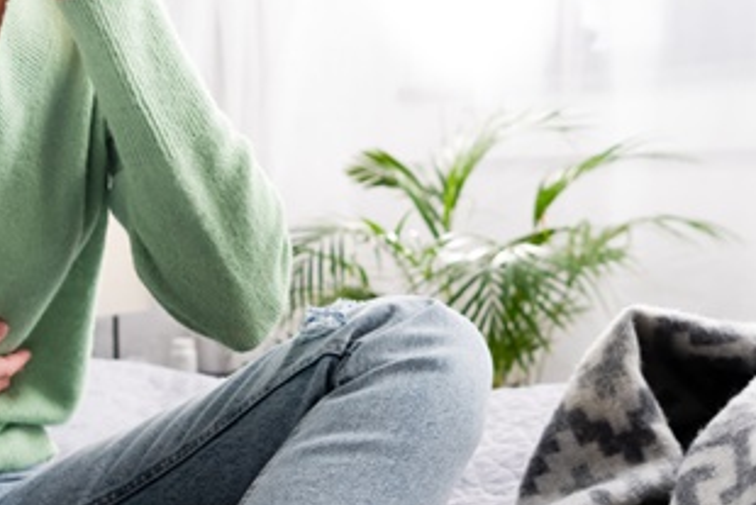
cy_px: 34
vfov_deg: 22.7
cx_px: 237
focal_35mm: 58
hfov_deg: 34.1
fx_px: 1219
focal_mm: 24
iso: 160
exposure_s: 1/200
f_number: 4
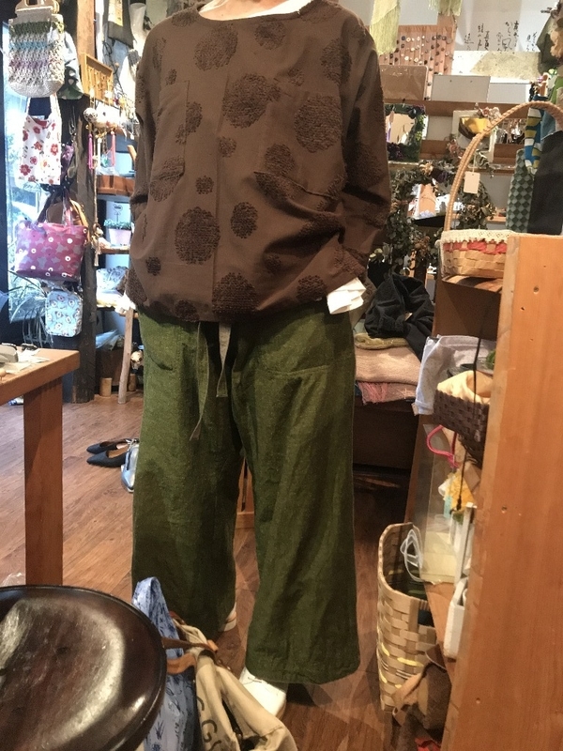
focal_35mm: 28
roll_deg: -2.6
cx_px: 282
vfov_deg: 63.4
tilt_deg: -10.4
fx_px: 607
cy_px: 376
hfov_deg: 49.7
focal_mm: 3.99
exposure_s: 1/17
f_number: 1.8
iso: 250
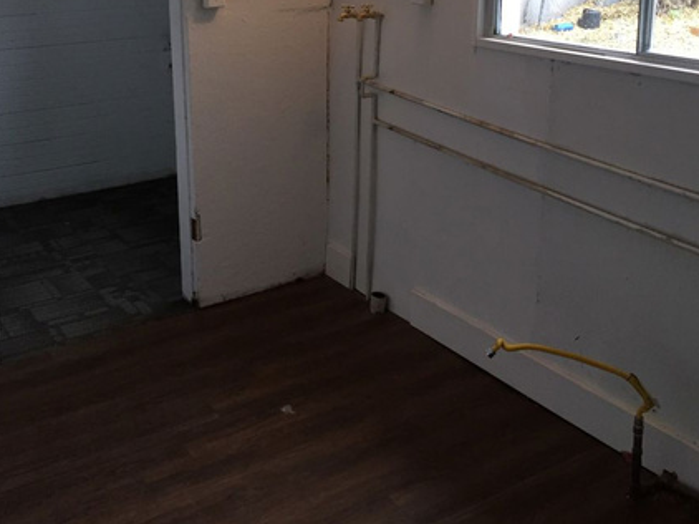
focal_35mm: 44
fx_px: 888
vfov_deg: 32.2
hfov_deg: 43.0
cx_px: 335
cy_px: 129
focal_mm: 4.15
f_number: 2.2
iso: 50
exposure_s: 1/30
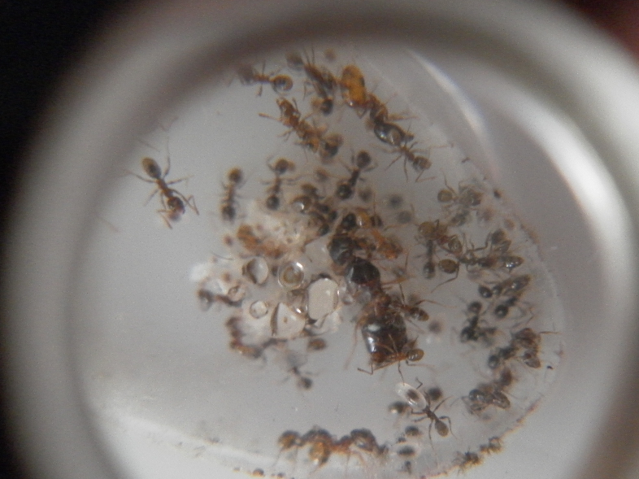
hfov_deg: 43.7
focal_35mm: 43
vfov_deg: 33.5
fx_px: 794
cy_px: 287
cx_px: 371
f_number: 3.5
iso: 400
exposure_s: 1/10
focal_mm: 5.8
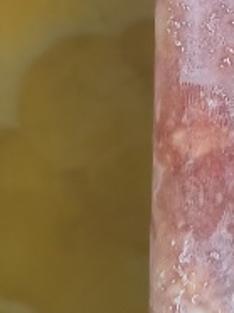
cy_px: -119
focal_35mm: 155
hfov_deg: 9.3
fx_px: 1400
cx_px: 335
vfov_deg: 12.3
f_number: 1.9
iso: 1201
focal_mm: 5.52
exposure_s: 1/100
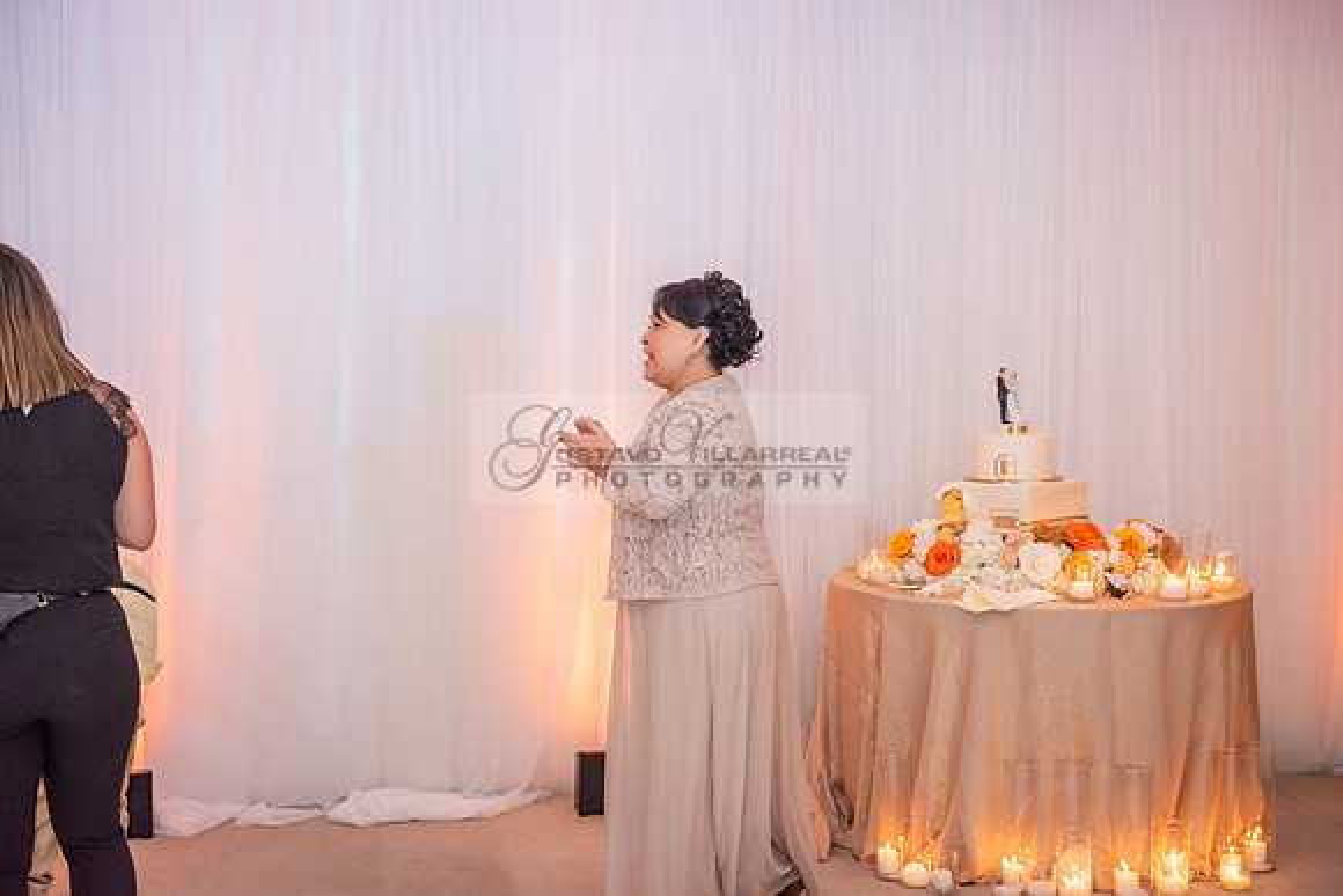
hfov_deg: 35.6
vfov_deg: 24.2
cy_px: 448
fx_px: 2090
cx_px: 672
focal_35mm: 56
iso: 1000
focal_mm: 56
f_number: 3.5
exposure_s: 1/160
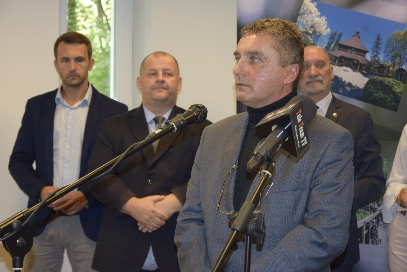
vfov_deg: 15.7
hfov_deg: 23.4
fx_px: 984
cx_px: 204
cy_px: 136
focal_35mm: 87
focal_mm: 58
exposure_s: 1/60
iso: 900
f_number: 5
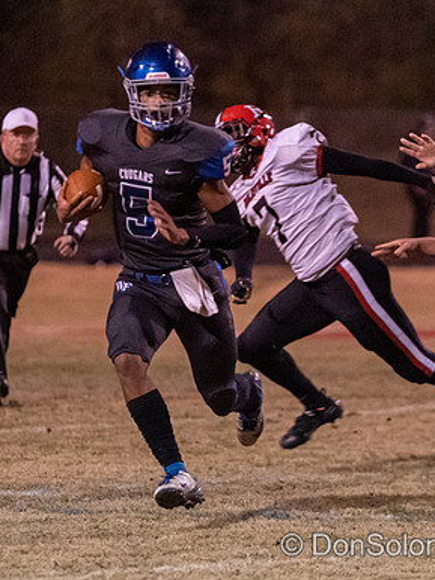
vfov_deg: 4.6
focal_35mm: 434
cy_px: 287
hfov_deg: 3.4
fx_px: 7268
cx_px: 240
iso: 8000
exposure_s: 1/800
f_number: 2.8
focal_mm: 200
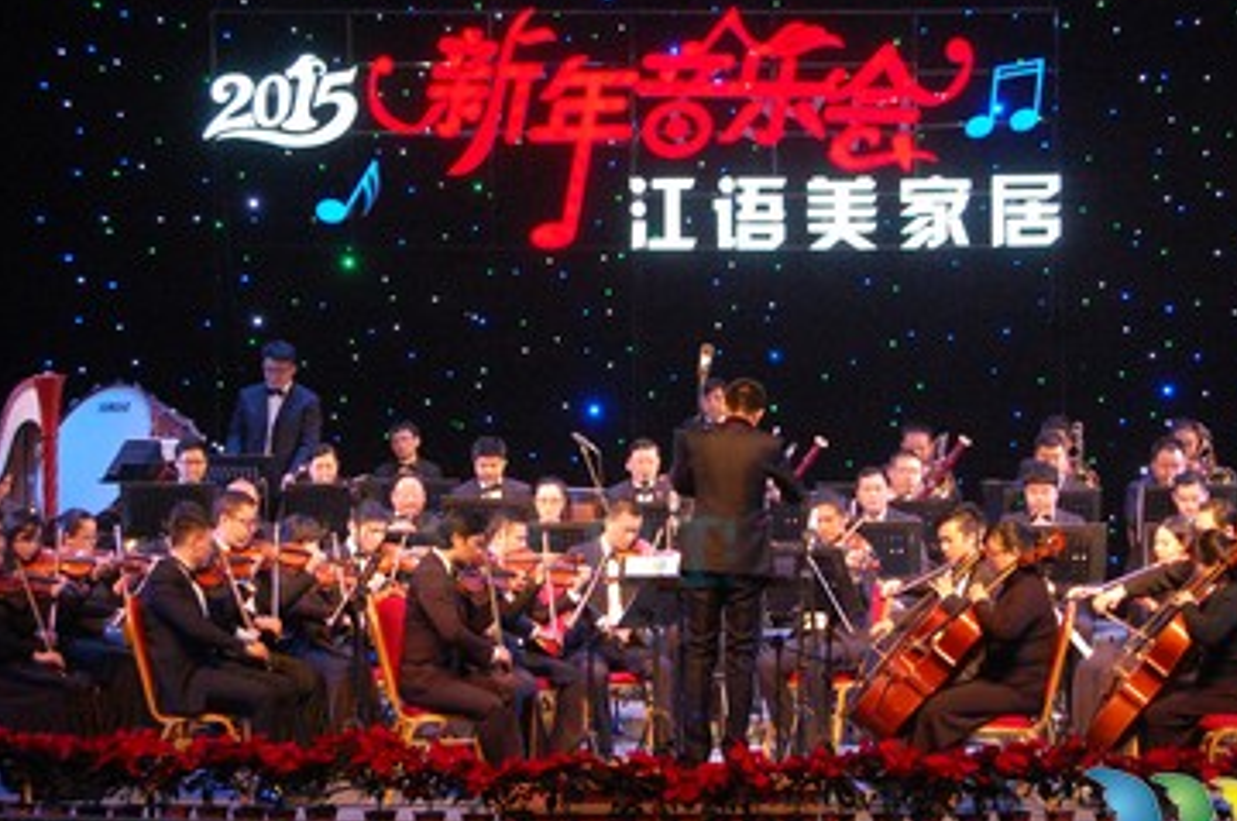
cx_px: 660
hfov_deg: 20.4
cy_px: 350
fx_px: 3431
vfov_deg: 13.6
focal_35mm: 100
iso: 1600
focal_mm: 48
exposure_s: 1/80
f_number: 5.6
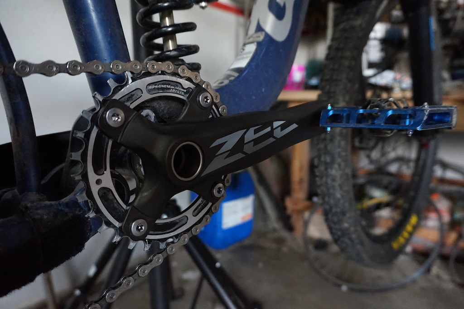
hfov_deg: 73.8
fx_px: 309
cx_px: 232
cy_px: 154
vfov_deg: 53.1
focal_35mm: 24
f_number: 3.5
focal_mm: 16
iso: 3200
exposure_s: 1/100
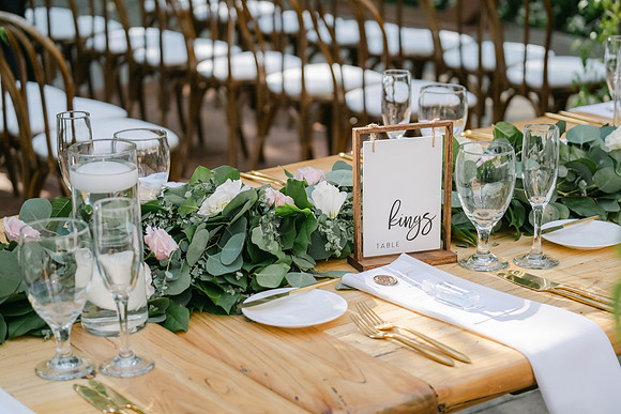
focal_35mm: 95
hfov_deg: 21.5
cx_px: 310
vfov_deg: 14.4
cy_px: 207
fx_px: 1639
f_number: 2.8
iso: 320
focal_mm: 63.4
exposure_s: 1/1600
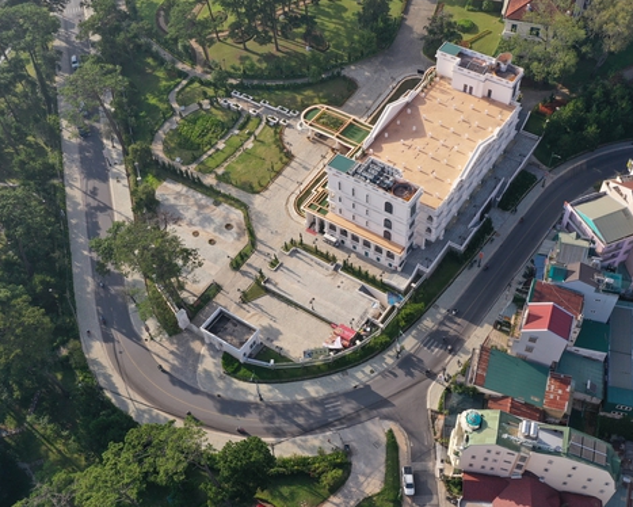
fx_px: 675
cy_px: 281
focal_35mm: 36
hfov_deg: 50.2
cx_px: 352
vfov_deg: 41.1
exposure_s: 1/320
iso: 100
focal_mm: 10.26
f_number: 5.6
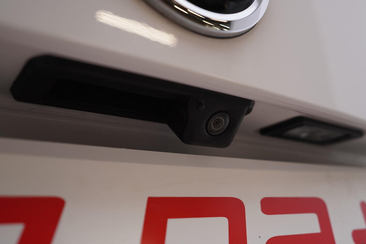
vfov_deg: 36.9
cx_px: 183
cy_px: 122
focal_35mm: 36
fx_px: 366
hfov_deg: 53.1
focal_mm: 24
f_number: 4
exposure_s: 1/60
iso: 125
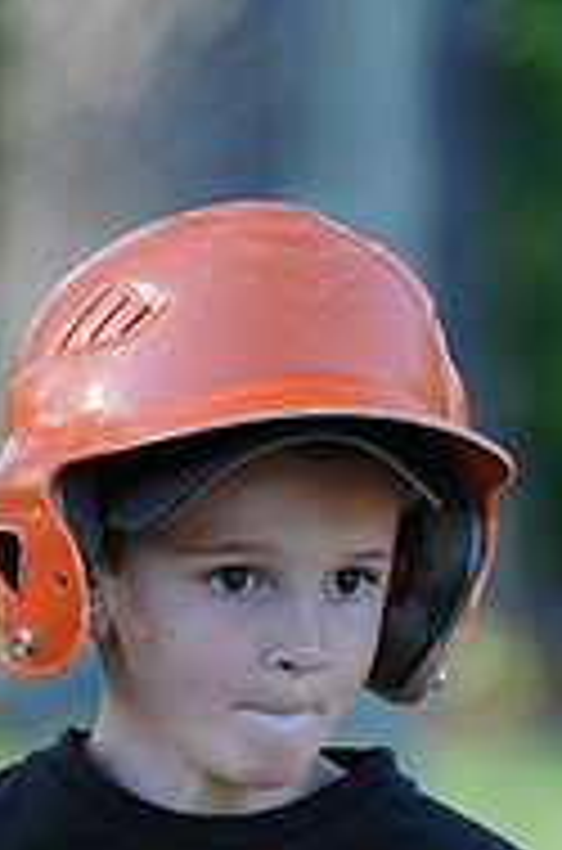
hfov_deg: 1.0
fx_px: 32539
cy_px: 1300
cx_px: 357
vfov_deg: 1.5
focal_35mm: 1382
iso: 800
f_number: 4
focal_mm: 300
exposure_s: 1/640
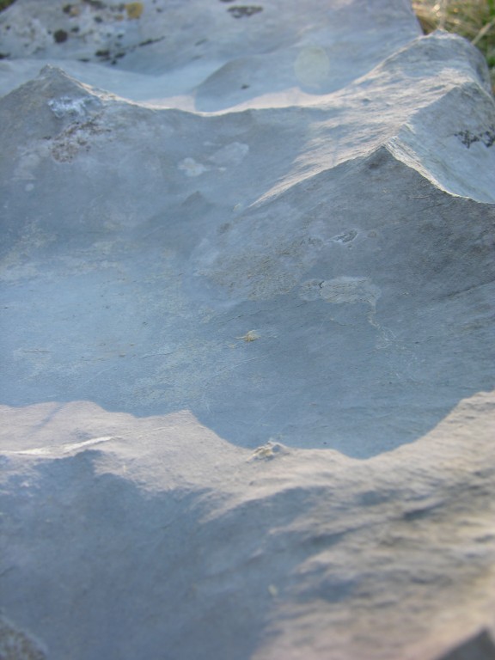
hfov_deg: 40.7
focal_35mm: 35
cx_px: 248
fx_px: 667
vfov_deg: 52.6
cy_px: 330
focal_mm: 8.9
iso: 50
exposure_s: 1/52.1
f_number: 3.2
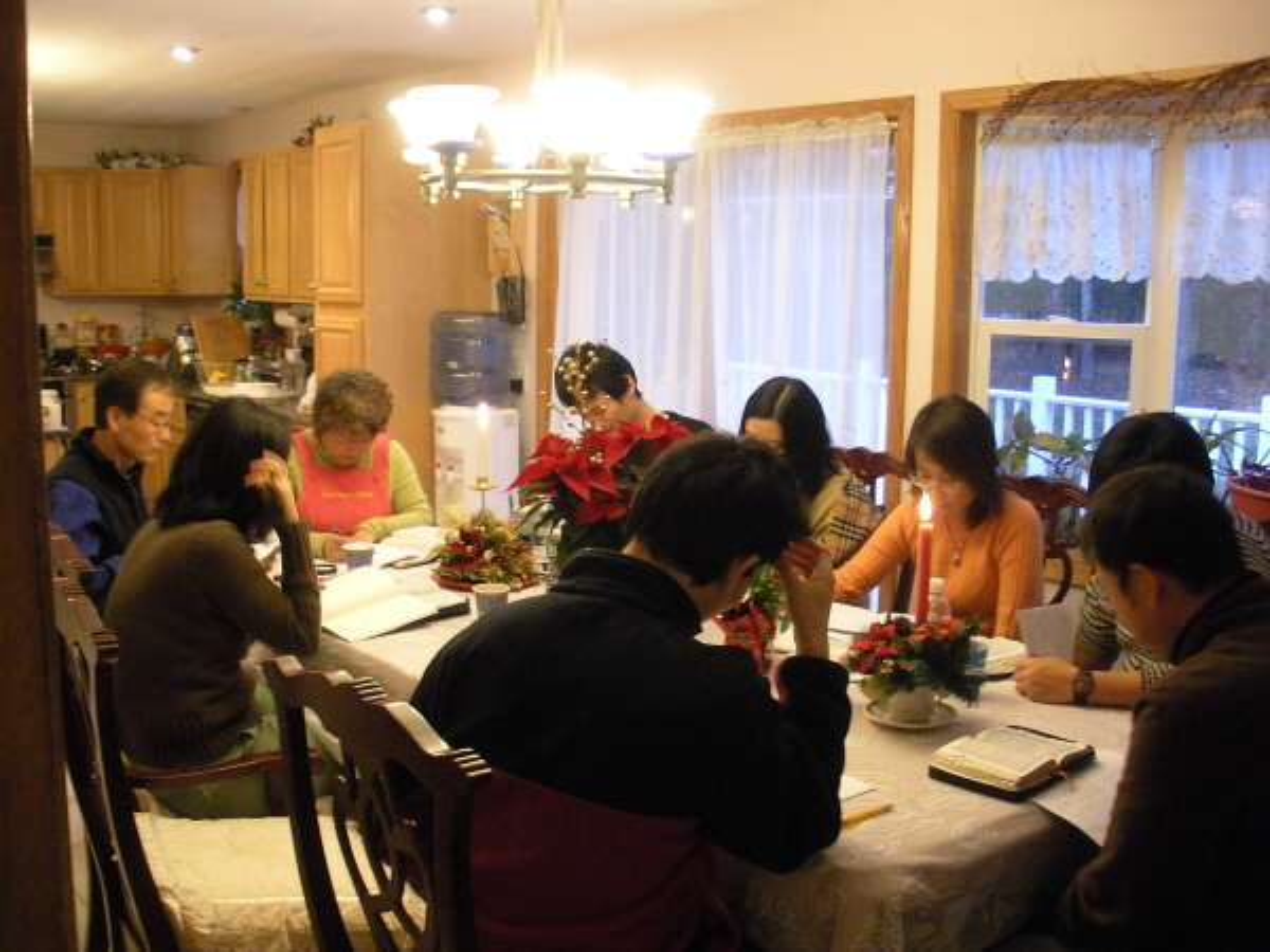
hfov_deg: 51.4
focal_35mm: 36
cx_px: 635
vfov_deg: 39.7
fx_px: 1321
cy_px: 476
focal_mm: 6.3
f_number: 3.5
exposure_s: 1/13.2
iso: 400
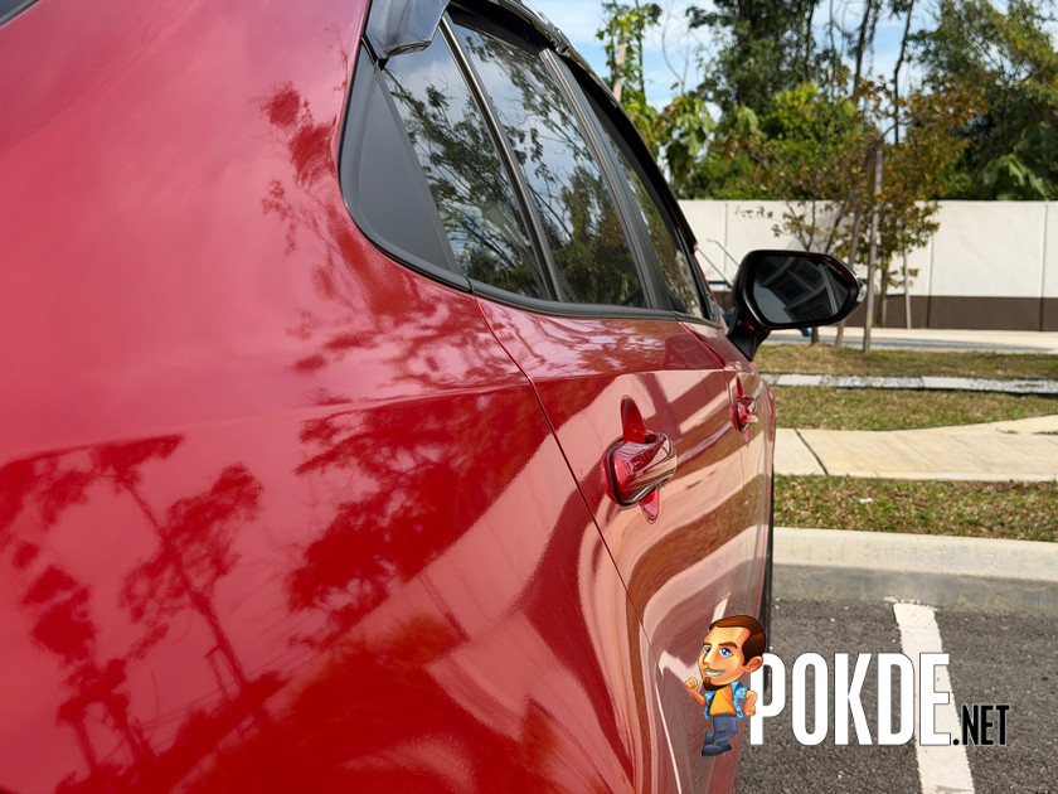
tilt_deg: -5.7
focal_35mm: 48
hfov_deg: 39.7
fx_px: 1467
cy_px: 397
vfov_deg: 30.3
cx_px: 529
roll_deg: -1.2
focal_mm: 6.76
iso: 64
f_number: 1.78
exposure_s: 1/3096
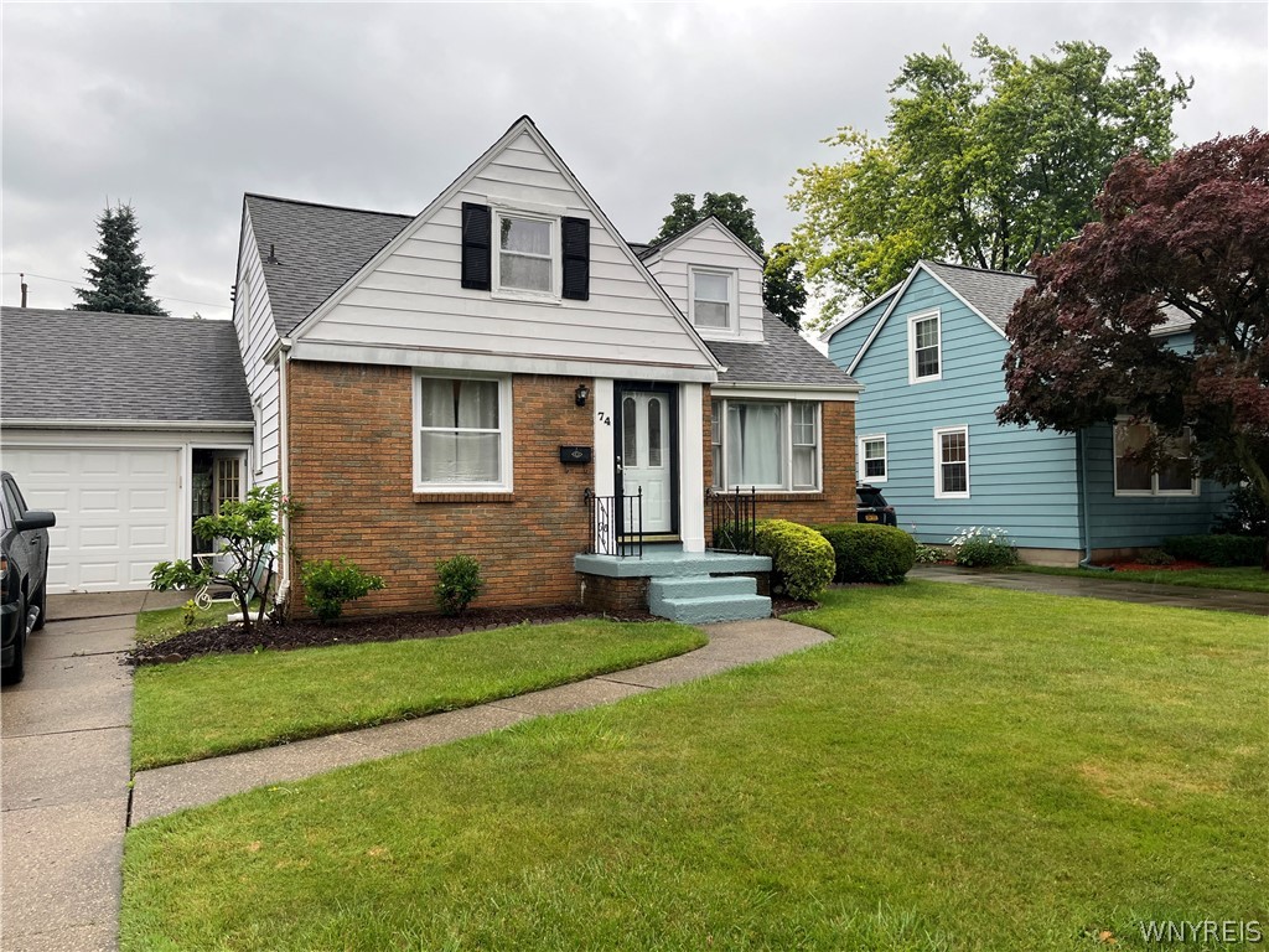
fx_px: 953
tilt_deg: +1.8
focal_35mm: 26
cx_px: 634
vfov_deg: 53.1
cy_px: 476
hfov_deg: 67.3
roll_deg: +2.7
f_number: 1.6
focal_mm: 5.1
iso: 40
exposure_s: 1/261
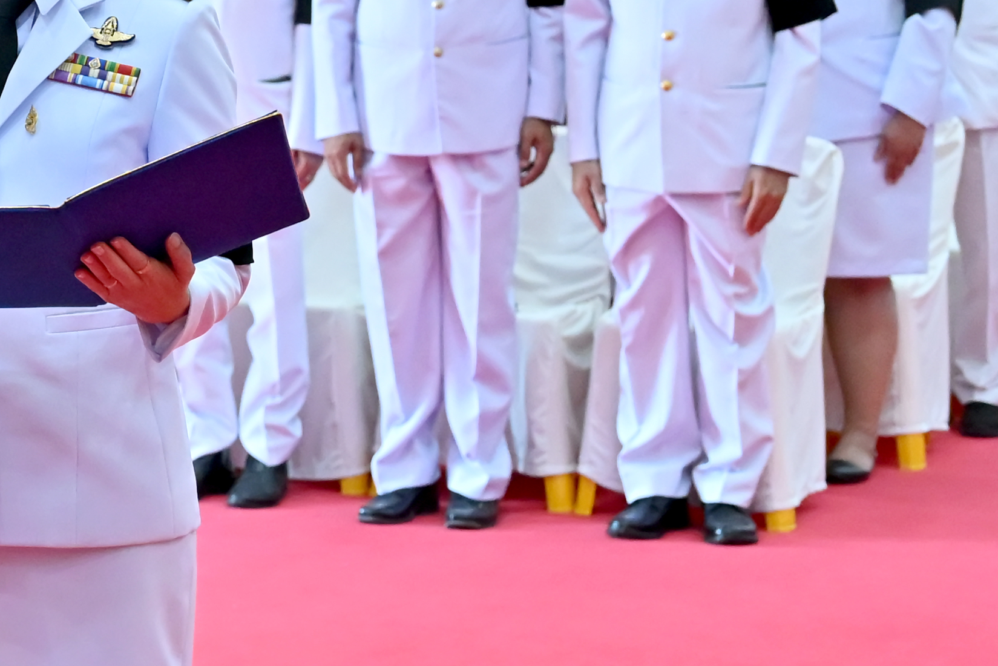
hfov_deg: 13.3
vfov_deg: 9.6
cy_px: 286
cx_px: -628
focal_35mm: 143
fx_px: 3965
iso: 3200
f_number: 4
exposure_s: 1/160
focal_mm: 39
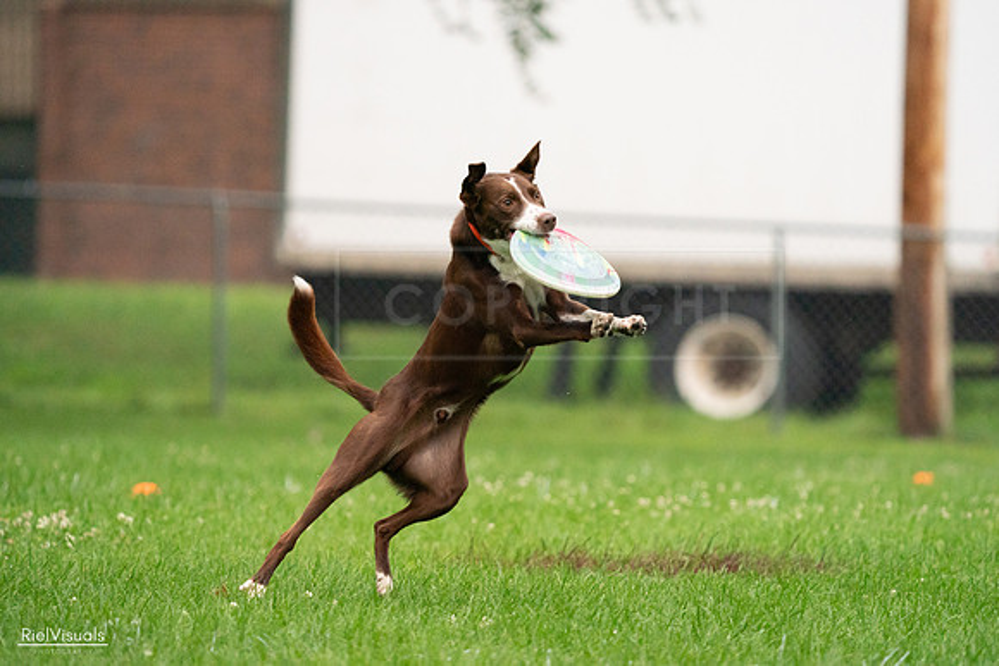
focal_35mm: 382
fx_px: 10602
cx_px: 500
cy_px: 333
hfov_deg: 5.4
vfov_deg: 3.6
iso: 6400
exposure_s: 1/1600
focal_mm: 382
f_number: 6.3
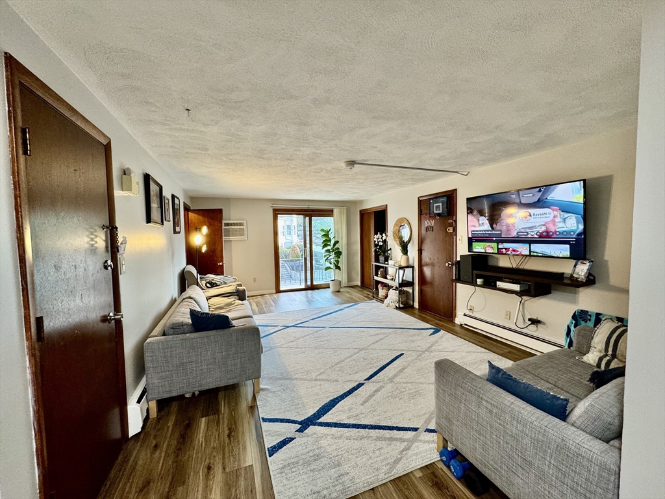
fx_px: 269
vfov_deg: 85.7
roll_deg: +1.1
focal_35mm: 14
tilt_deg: -4.0
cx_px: 332
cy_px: 250
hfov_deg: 102.1
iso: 160
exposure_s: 1/60
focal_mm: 2.22
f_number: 2.2
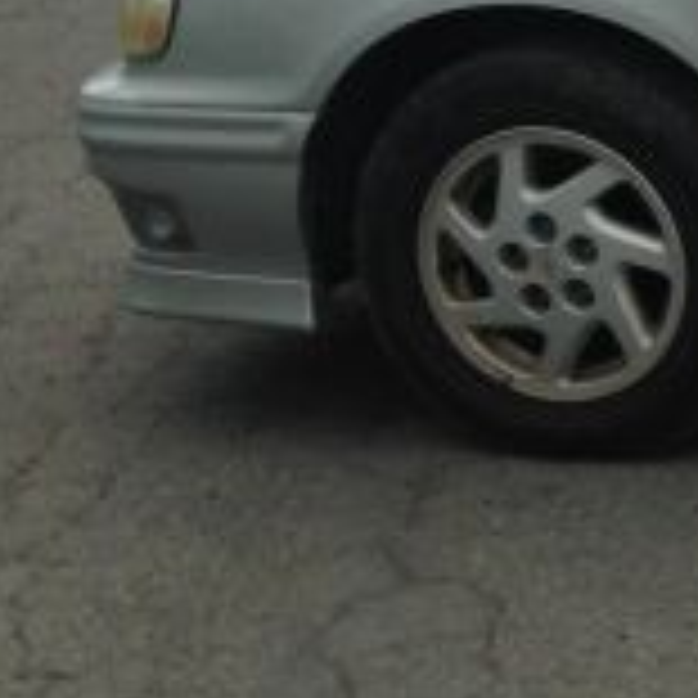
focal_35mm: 151
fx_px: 3445
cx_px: 1702
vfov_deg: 11.5
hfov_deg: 10.0
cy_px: 122
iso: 50
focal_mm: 4.12
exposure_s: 1/704
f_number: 2.4
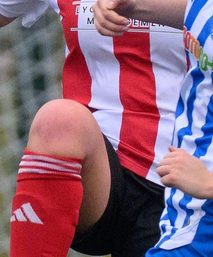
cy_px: 243
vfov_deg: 0.4
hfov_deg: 0.3
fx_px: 34906
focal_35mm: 4526
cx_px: 97
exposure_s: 1/1000
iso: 1800
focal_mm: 400
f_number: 5.6
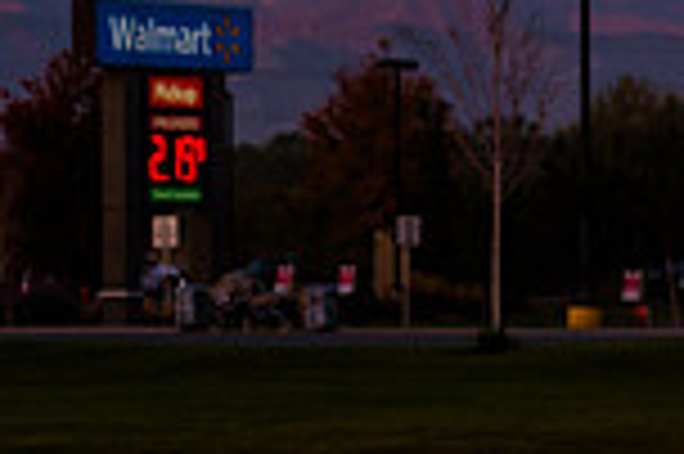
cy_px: 436
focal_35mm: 249
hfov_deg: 8.0
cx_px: -504
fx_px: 4726
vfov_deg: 5.5
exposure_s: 1/500
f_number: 5
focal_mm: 46
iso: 400
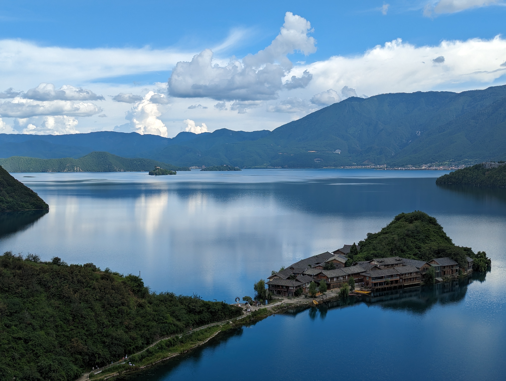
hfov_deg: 39.6
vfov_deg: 30.3
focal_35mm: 48
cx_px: 253
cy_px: 190
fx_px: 703
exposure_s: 1/1689
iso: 45
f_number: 1.85
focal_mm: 6.81
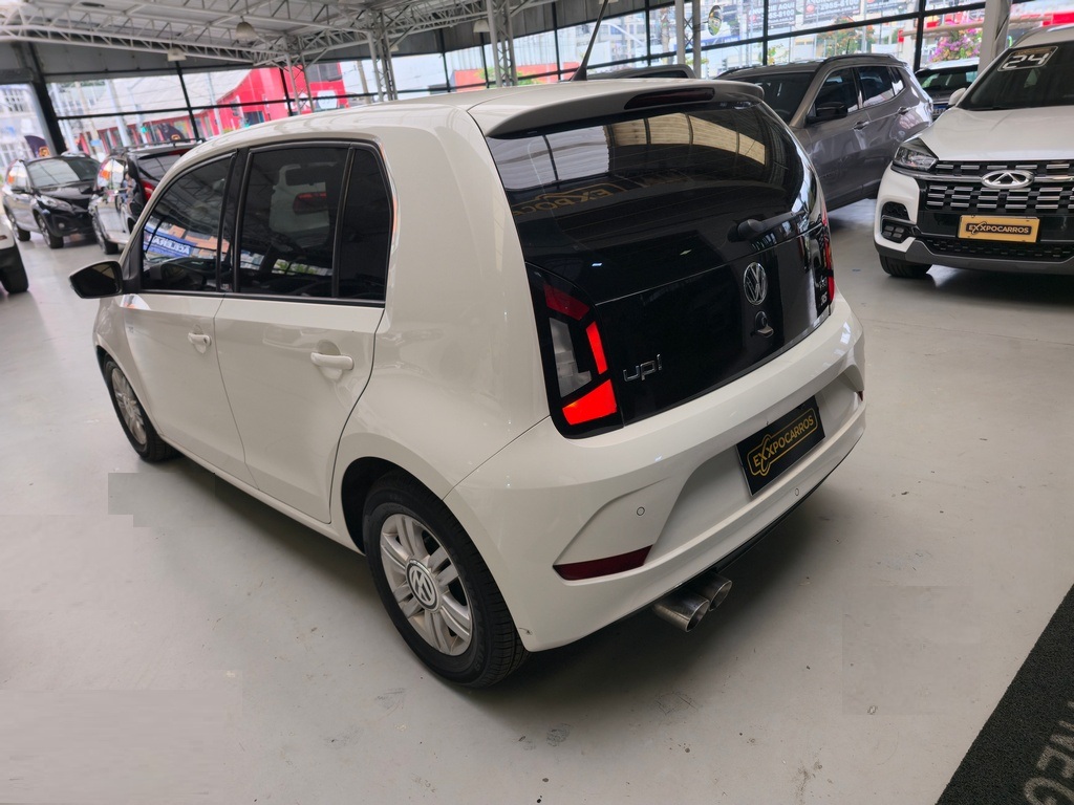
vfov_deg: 58.9
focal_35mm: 23
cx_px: 537
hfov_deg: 73.9
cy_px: 402
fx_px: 714
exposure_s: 1/60
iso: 25
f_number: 1.7
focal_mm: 6.3
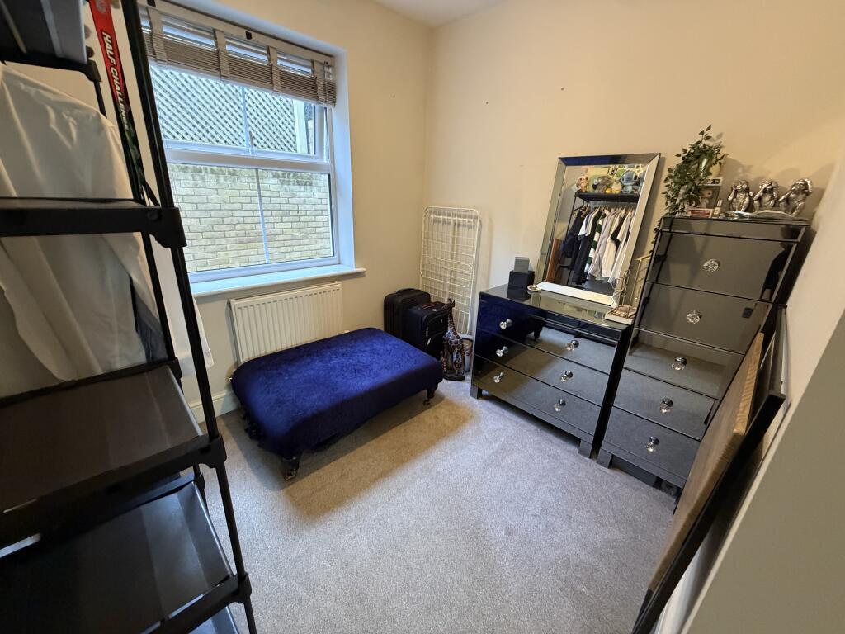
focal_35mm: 14
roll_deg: -1.8
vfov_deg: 85.7
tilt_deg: -20.2
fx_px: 342
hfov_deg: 102.1
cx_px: 422
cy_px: 317
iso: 500
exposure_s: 1/50
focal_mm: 2.22
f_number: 2.2
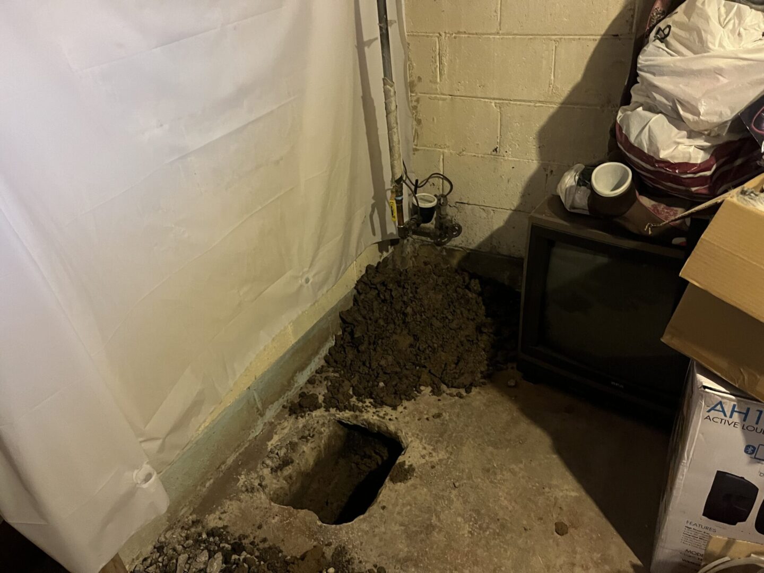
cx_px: 382
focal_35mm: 26
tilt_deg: -34.8
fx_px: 574
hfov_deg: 67.3
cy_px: 286
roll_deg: +5.4
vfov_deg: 53.1
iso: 640
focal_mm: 5.1
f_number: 1.6
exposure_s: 1/30
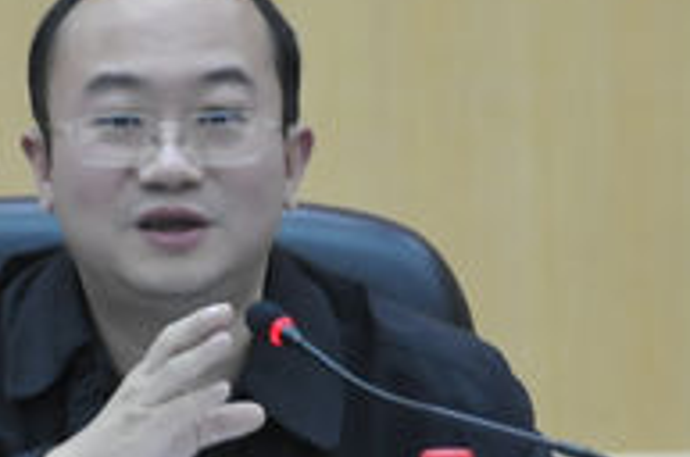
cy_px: 171
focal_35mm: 793
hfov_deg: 2.6
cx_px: 325
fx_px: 15174
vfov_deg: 1.7
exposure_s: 1/80
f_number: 5.6
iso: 1600
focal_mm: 170
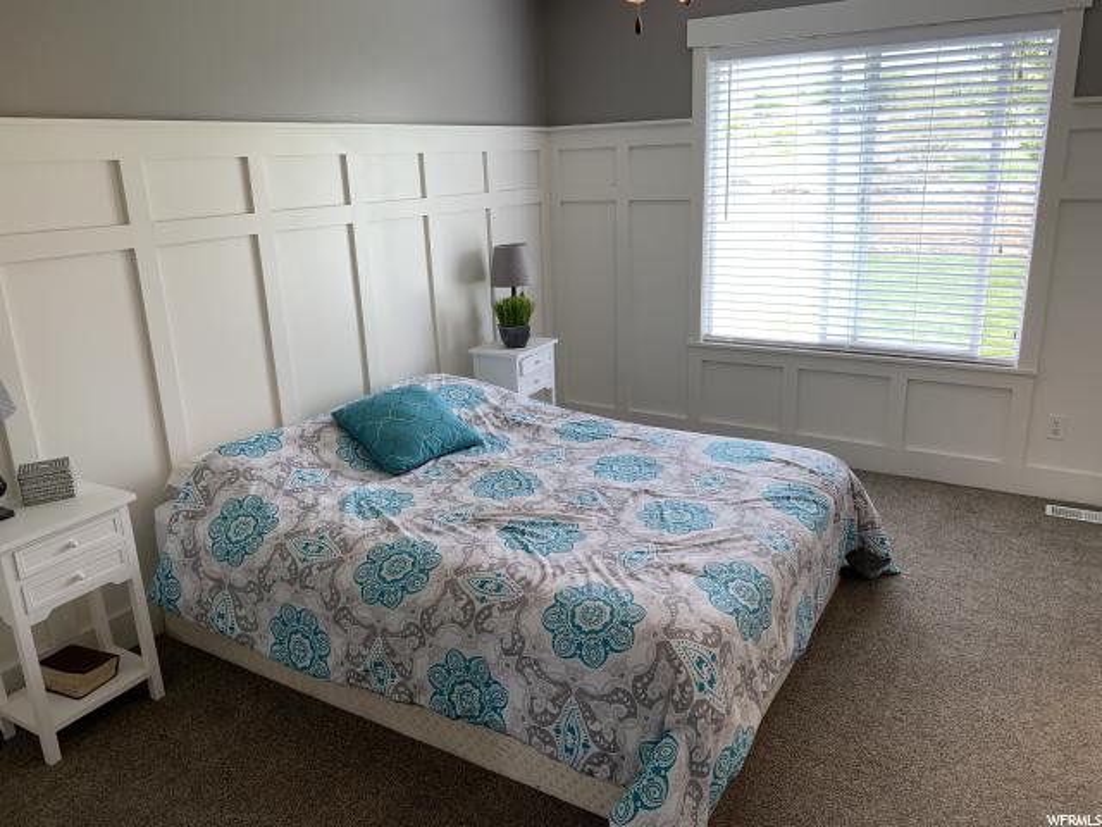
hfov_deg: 67.3
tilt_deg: -16.6
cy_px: 414
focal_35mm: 26
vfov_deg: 53.1
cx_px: 551
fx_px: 828
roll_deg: +1.6
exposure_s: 1/120
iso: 80
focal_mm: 4.25
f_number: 1.8
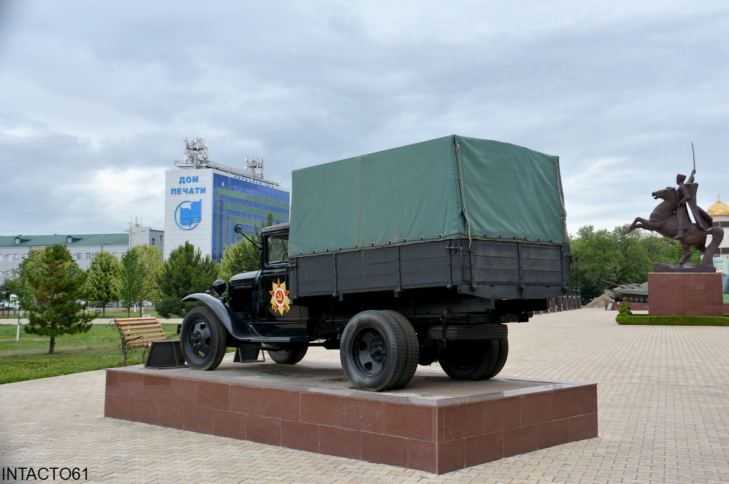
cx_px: 364
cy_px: 242
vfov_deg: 34.1
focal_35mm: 39
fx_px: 788
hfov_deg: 49.6
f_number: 8
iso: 180
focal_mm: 26
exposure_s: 1/250
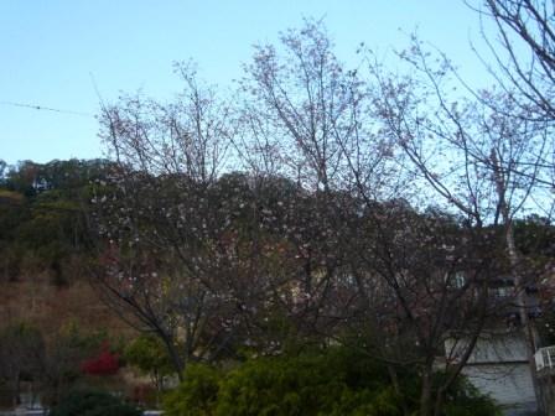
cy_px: 208
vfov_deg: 36.8
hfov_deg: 47.9
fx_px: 625
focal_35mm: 39
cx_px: 278
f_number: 2.8
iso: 80
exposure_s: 1/50
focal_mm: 4.6
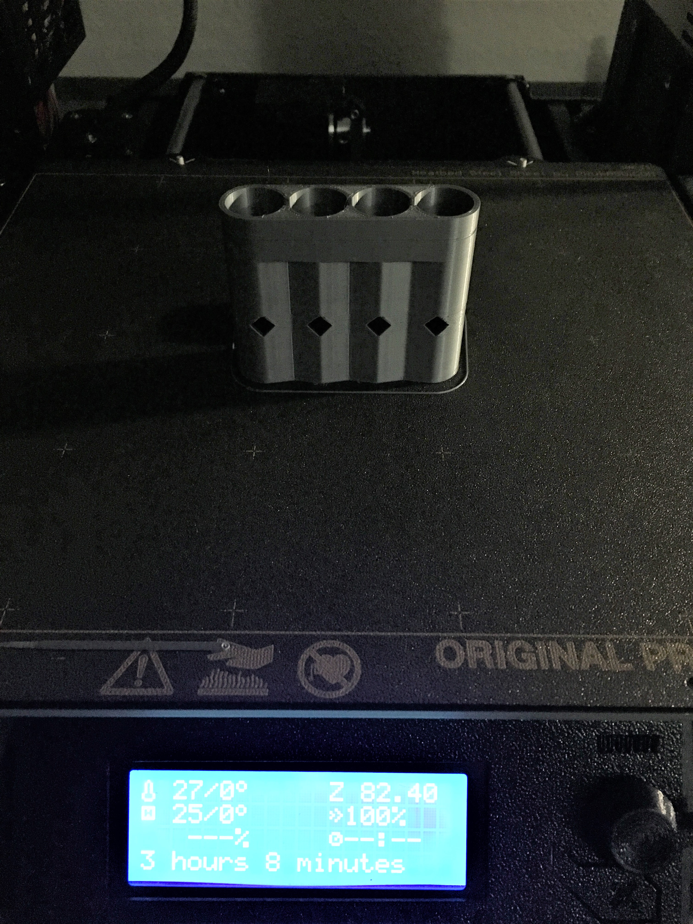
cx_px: 346
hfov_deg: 48.2
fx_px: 774
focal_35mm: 29
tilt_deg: -43.9
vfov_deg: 61.7
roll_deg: -0.2
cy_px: 462
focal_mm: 4.15
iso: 125
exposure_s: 1/30
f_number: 2.2
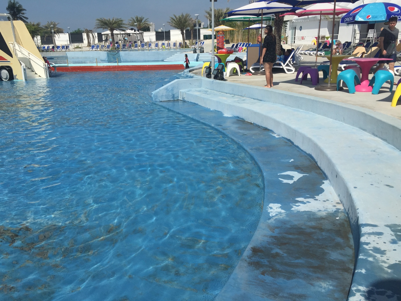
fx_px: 336
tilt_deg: -17.0
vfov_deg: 48.2
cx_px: 200
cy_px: 150
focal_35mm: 29
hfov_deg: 61.7
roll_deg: -0.5
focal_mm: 4.15
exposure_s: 1/4950
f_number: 2.2
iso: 32
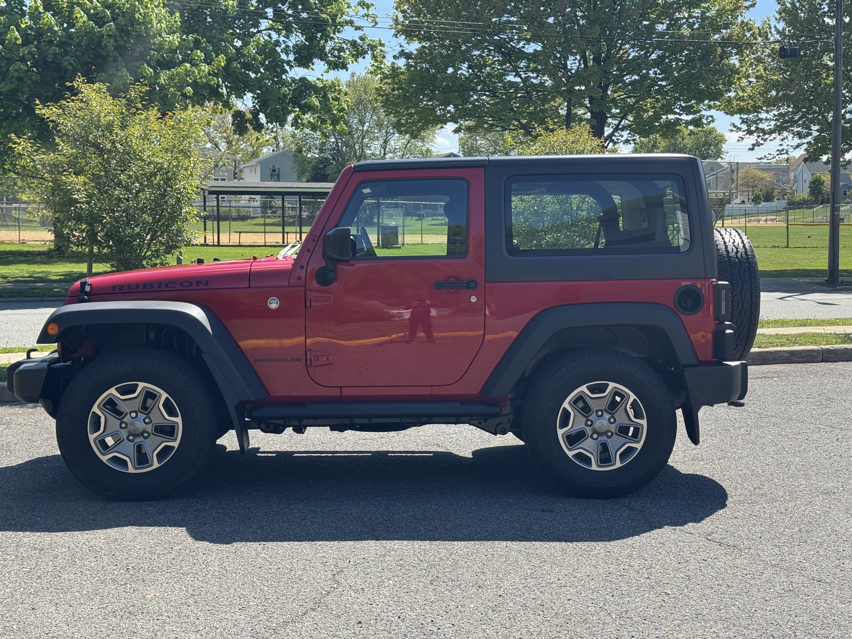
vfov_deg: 30.3
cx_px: 426
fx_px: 1181
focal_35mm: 48
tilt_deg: -4.3
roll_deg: -0.3
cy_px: 320
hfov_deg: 39.7
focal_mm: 6.76
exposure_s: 1/1724
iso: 64
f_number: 1.78
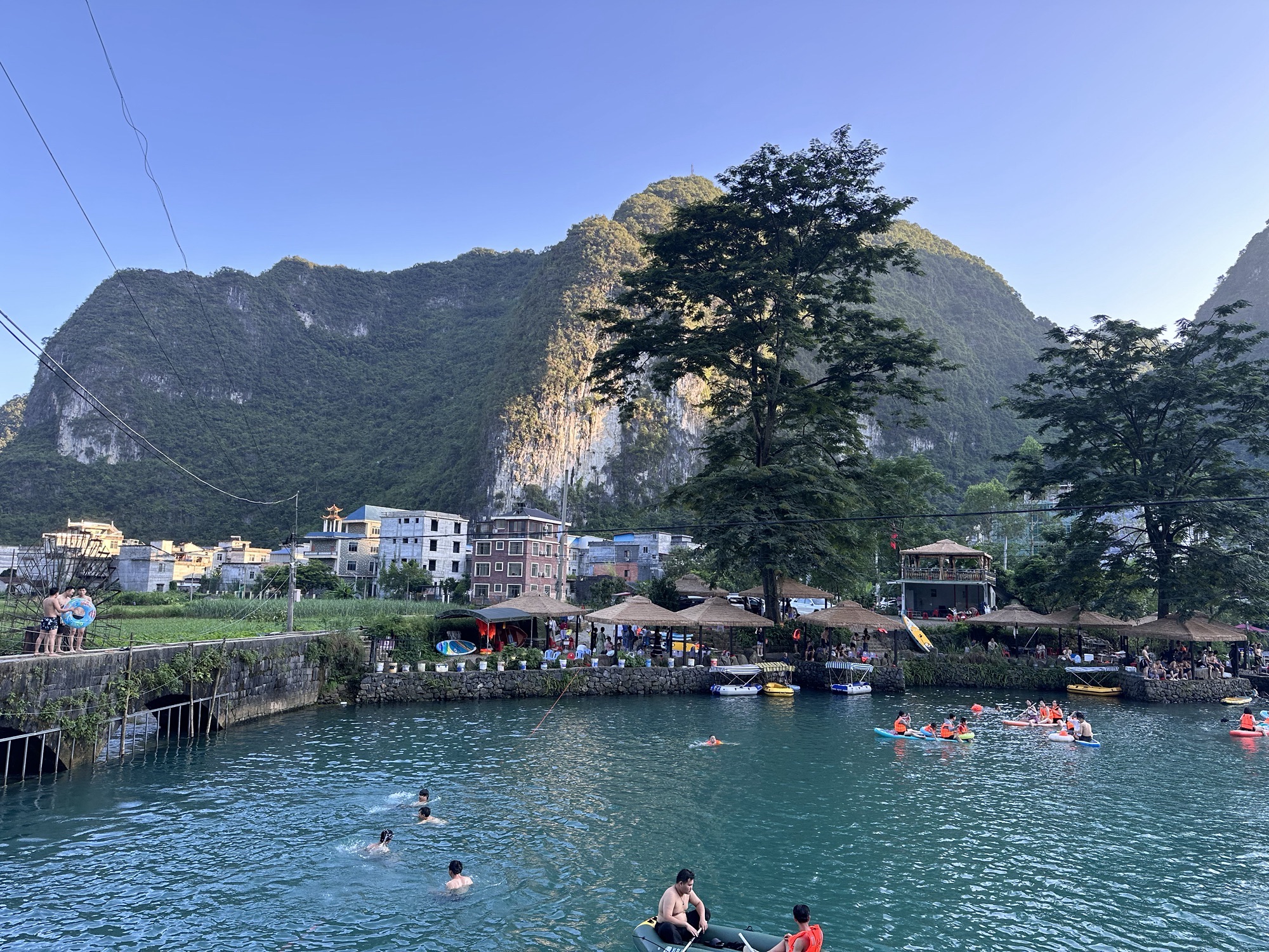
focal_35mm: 24
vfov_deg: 56.8
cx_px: 634
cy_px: 476
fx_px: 880
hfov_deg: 71.6
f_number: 1.78
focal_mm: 6.86
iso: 80
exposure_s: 1/398
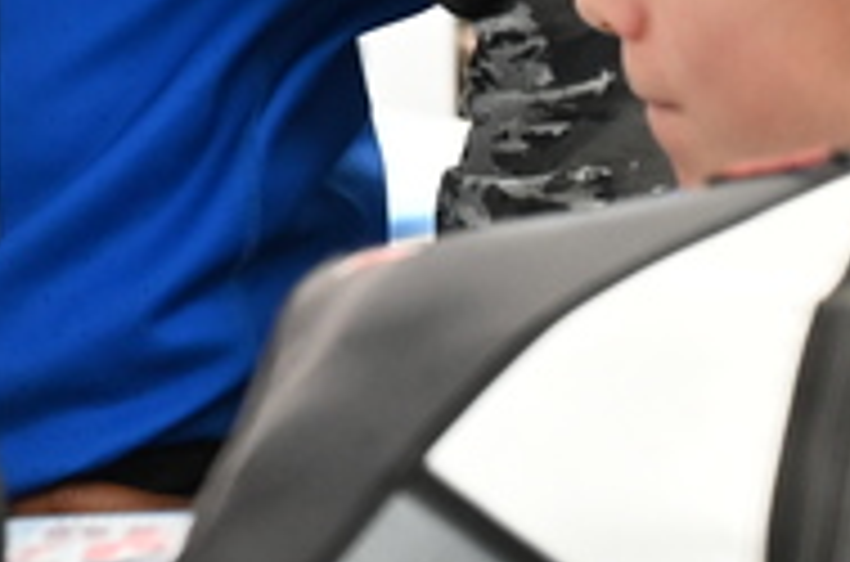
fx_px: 8950
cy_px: -573
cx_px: -886
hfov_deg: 5.3
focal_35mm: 380
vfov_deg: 3.6
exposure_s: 1/100
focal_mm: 70
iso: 3200
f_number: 4
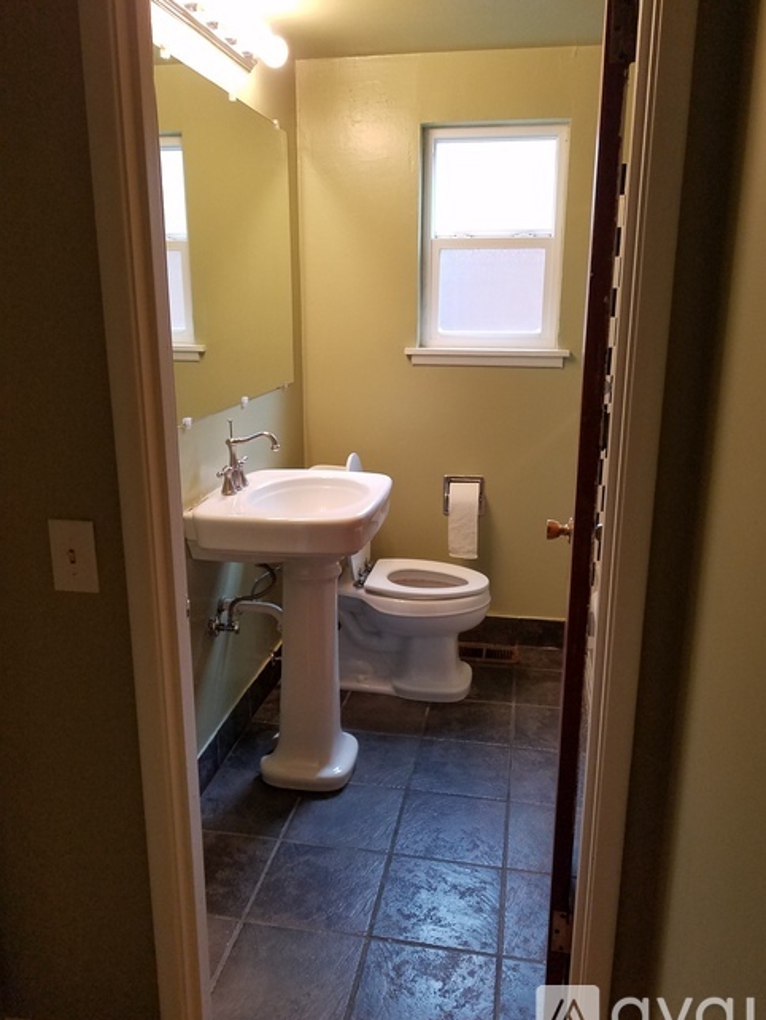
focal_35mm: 27
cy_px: 519
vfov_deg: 65.3
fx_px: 796
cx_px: 396
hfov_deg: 51.4
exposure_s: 1/60
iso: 160
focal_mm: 4.2
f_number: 1.7
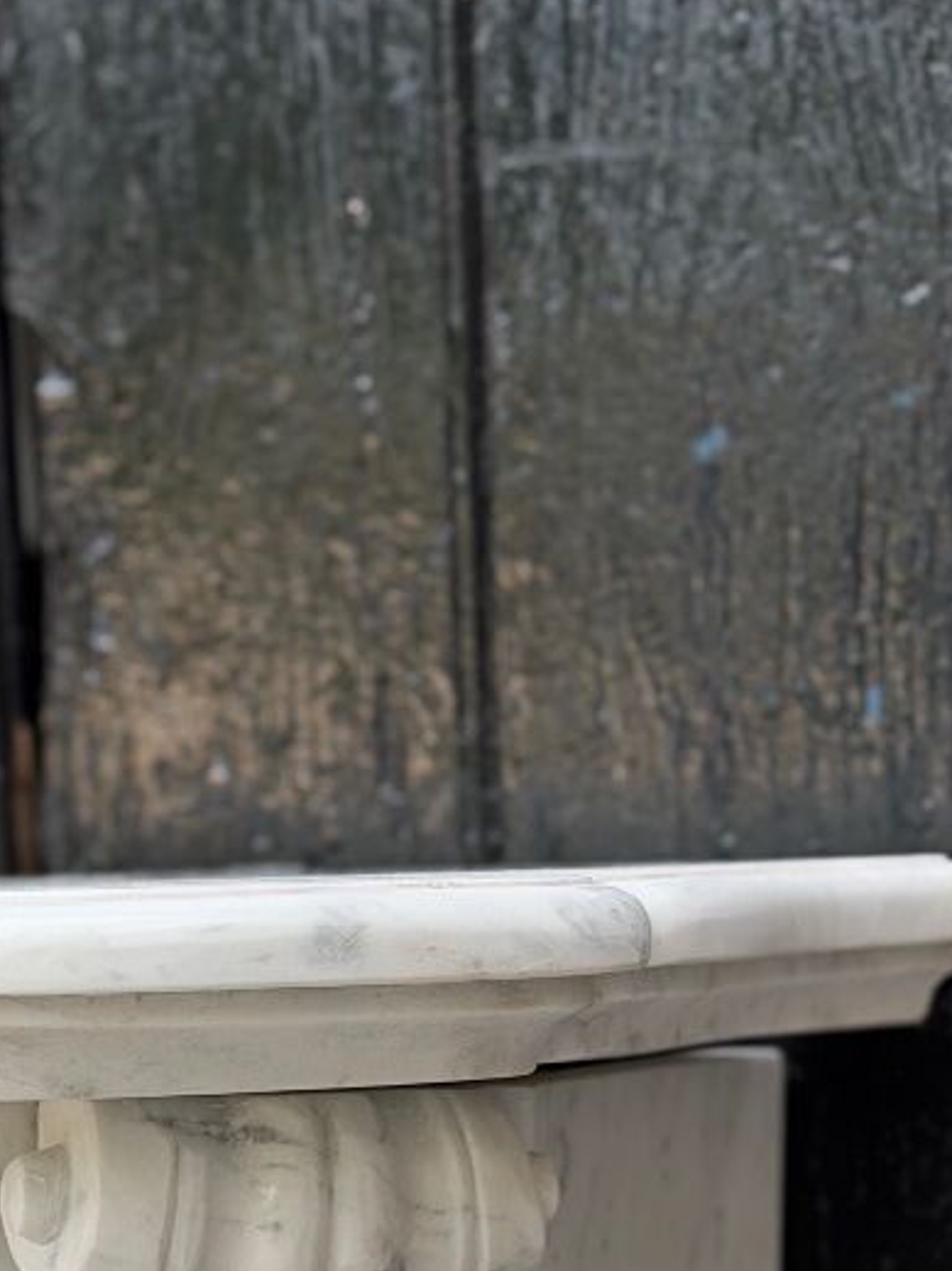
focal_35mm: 111
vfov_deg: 17.2
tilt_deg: -7.6
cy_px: 1357
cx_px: 108
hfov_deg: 13.2
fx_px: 4072
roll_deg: +2.2
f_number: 1.78
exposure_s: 1/1041
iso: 64
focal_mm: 6.76
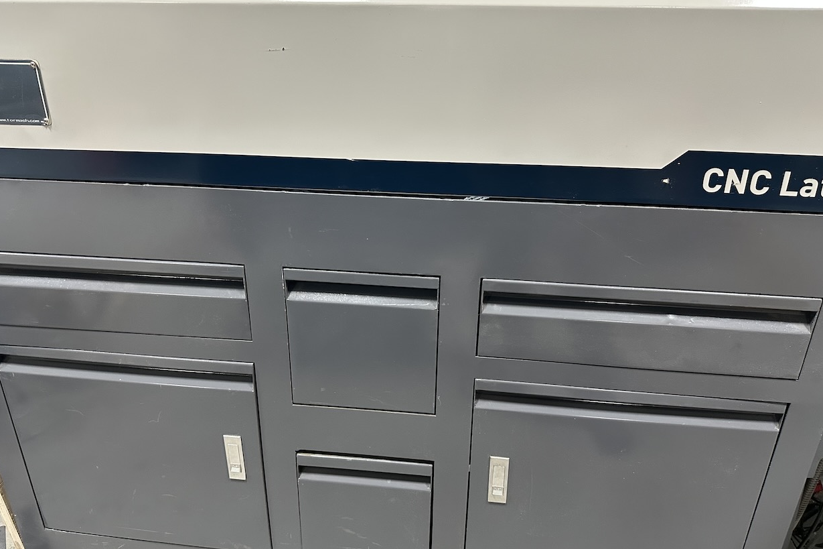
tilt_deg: -24.2
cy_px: 274
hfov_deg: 69.4
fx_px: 594
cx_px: 402
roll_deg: -0.9
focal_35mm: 26
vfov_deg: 49.5
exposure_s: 1/60
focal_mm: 6.86
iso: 320
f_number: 1.78
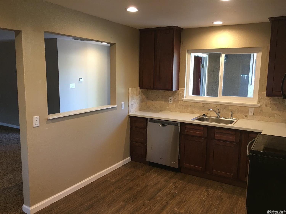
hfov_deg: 61.7
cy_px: 107
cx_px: 143
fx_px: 240
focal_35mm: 29
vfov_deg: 48.2
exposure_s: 1/15
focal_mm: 4.15
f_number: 2.2
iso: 40
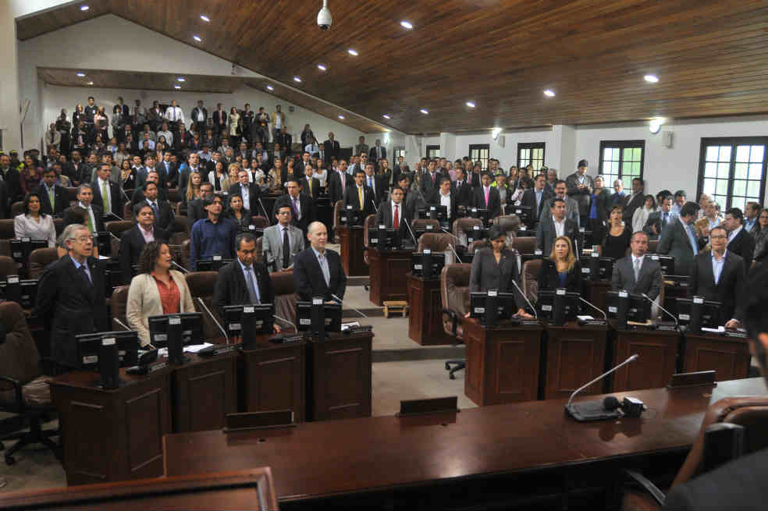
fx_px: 704
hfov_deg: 57.2
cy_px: 256
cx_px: 384
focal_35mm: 33
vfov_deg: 39.9
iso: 800
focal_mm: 22
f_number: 3.2
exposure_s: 1/80
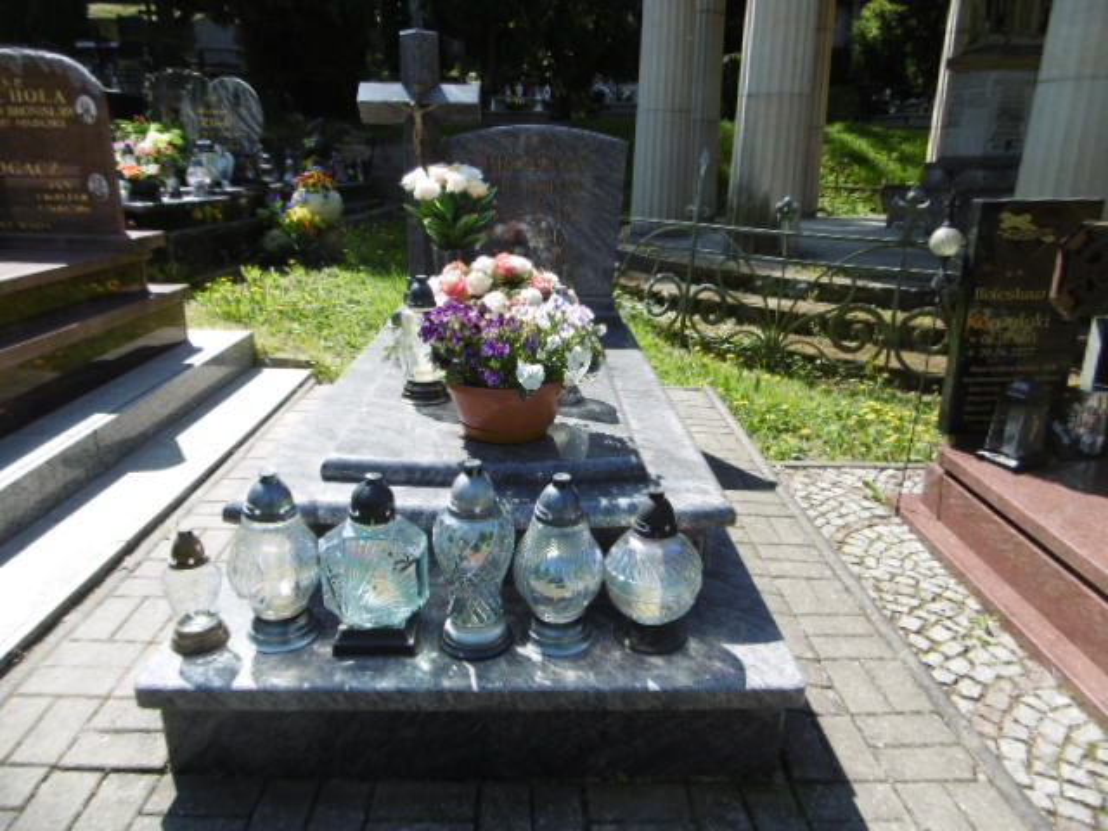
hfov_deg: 71.6
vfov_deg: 56.8
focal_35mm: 24
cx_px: 554
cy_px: 416
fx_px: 768
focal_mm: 4.3
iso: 100
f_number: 3.1
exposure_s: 1/500
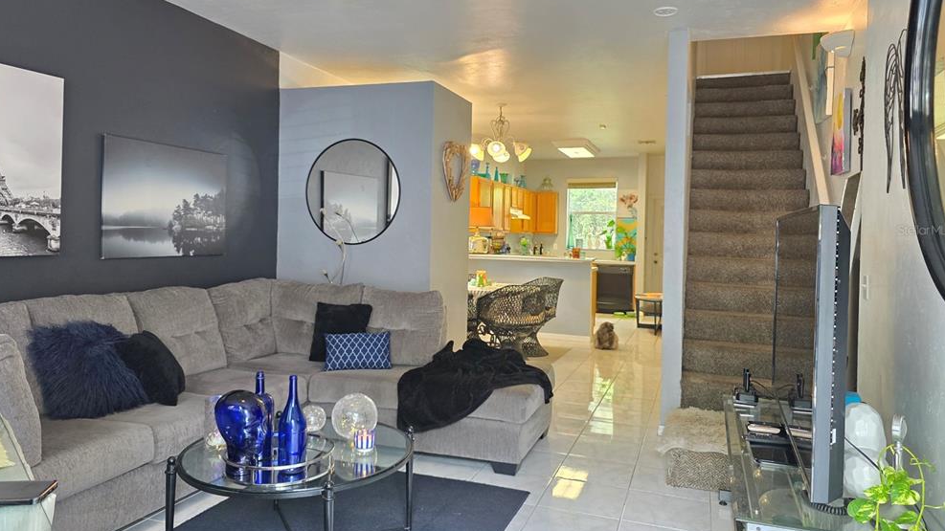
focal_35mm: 26
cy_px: 230
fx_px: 651
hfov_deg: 71.9
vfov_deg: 44.3
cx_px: 465
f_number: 1.7
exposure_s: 1/120
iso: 500
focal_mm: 6.3
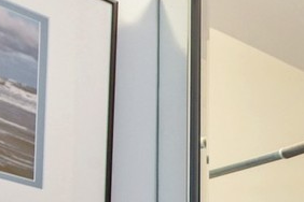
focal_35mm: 92
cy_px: 456
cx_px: 648
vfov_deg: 12.3
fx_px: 777
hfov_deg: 15.9
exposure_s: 1/8
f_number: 8
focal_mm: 16
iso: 640
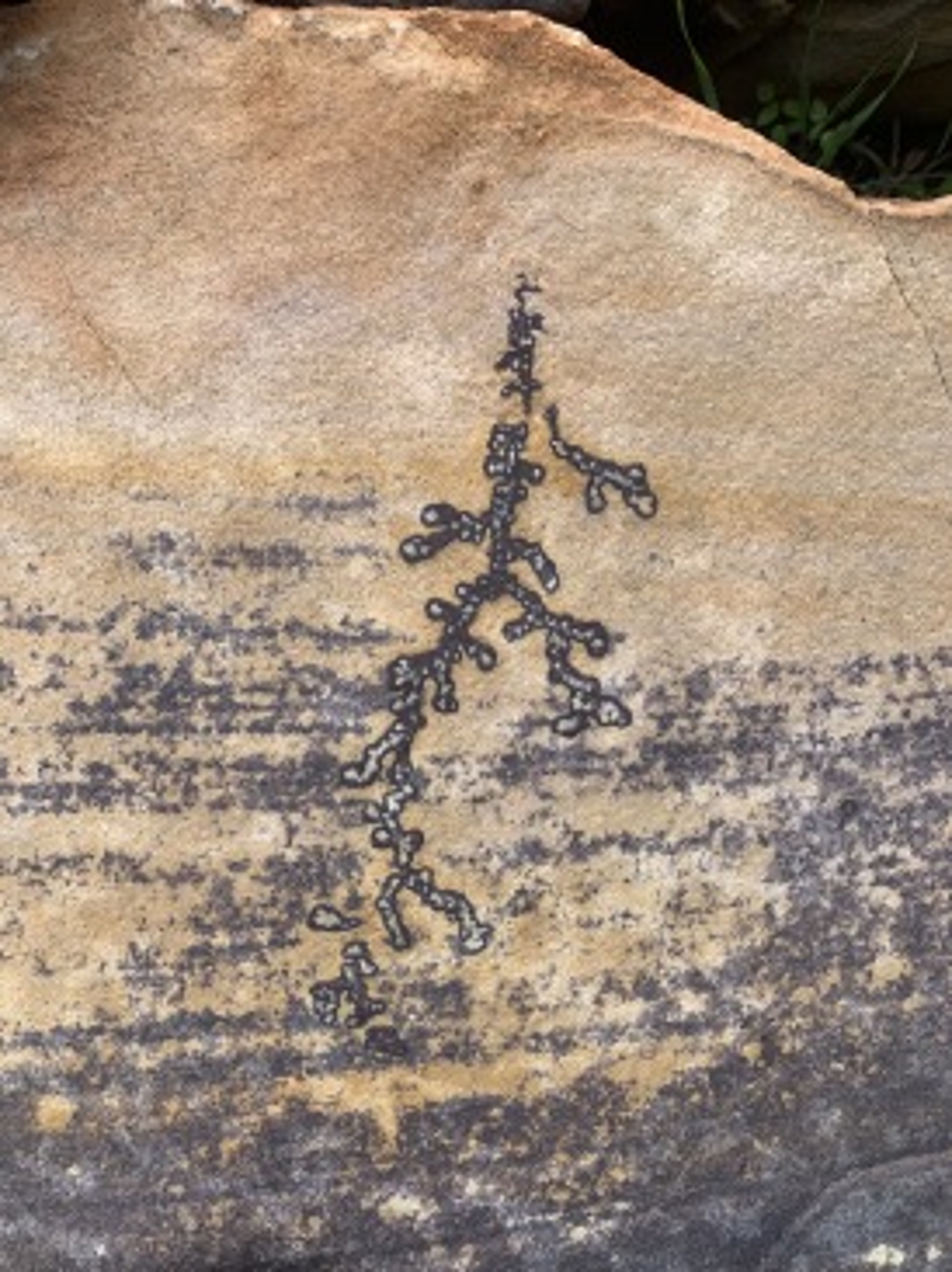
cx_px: 476
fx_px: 955
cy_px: 636
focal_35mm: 26
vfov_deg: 67.3
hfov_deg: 53.0
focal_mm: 4.25
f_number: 1.8
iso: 25
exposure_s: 1/523
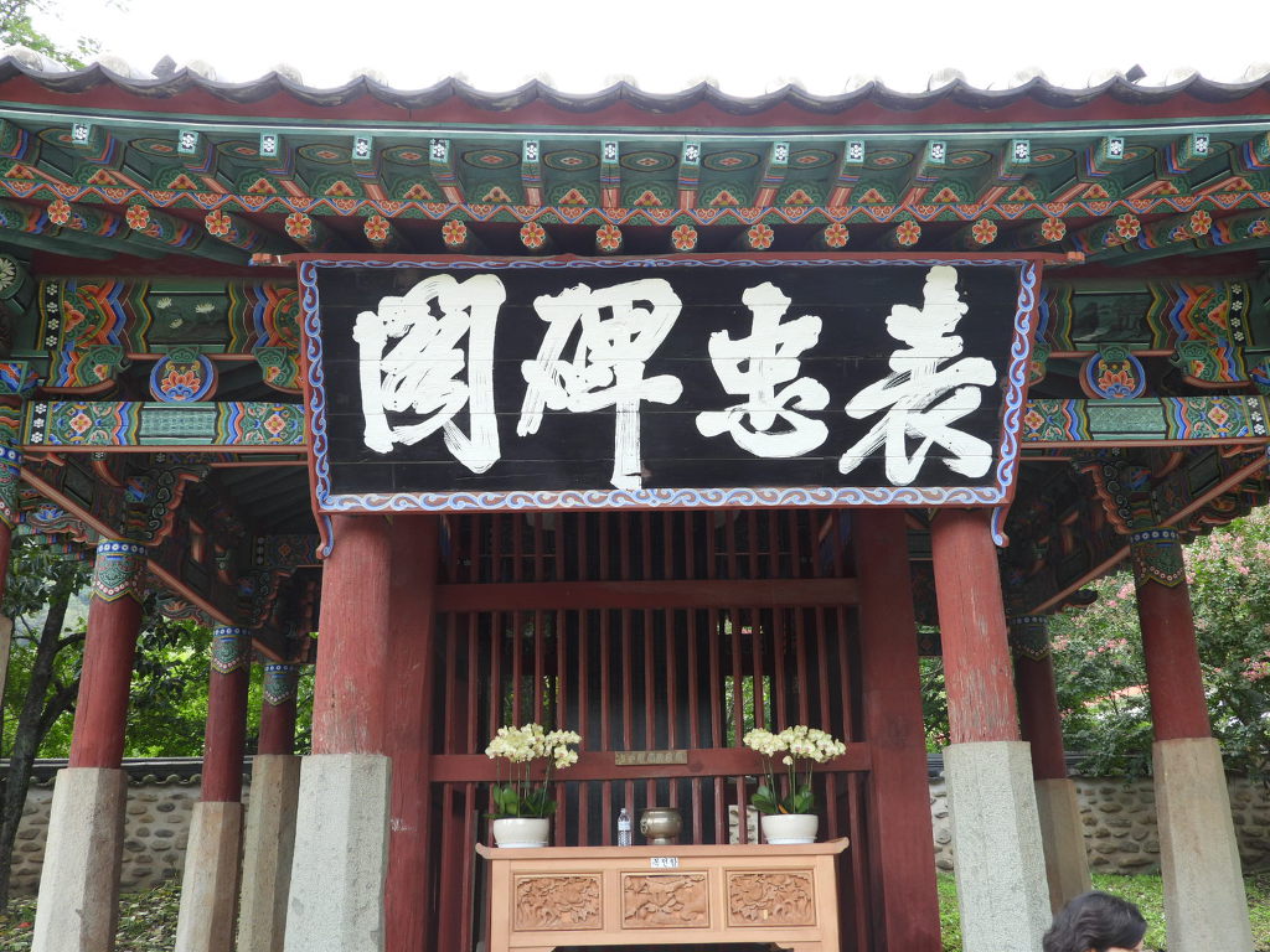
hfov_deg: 52.6
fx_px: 1284
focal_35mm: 35
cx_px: 635
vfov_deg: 40.7
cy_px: 476
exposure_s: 1/125
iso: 100
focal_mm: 6.3
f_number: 3.2
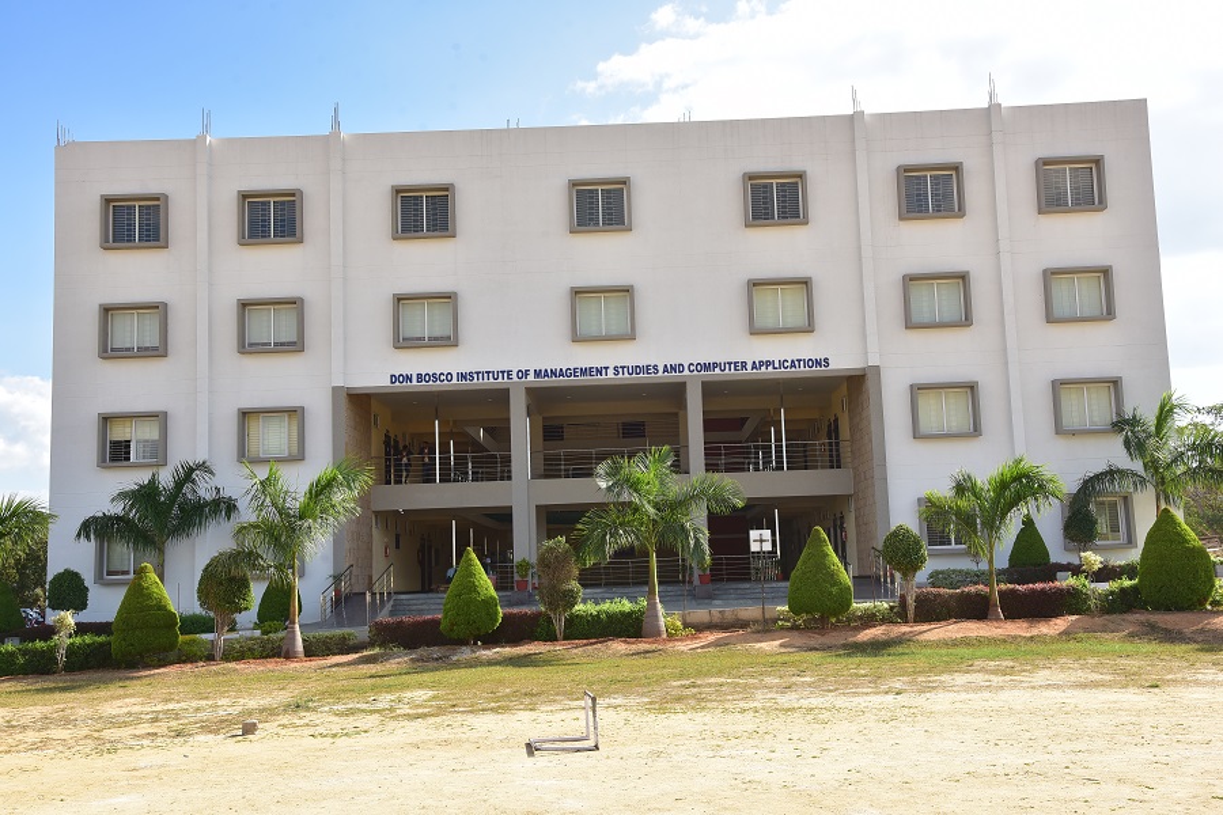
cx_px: 612
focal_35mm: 38
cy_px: 408
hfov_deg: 50.7
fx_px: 1291
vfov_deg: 35.1
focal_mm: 38
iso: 500
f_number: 10
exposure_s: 1/400
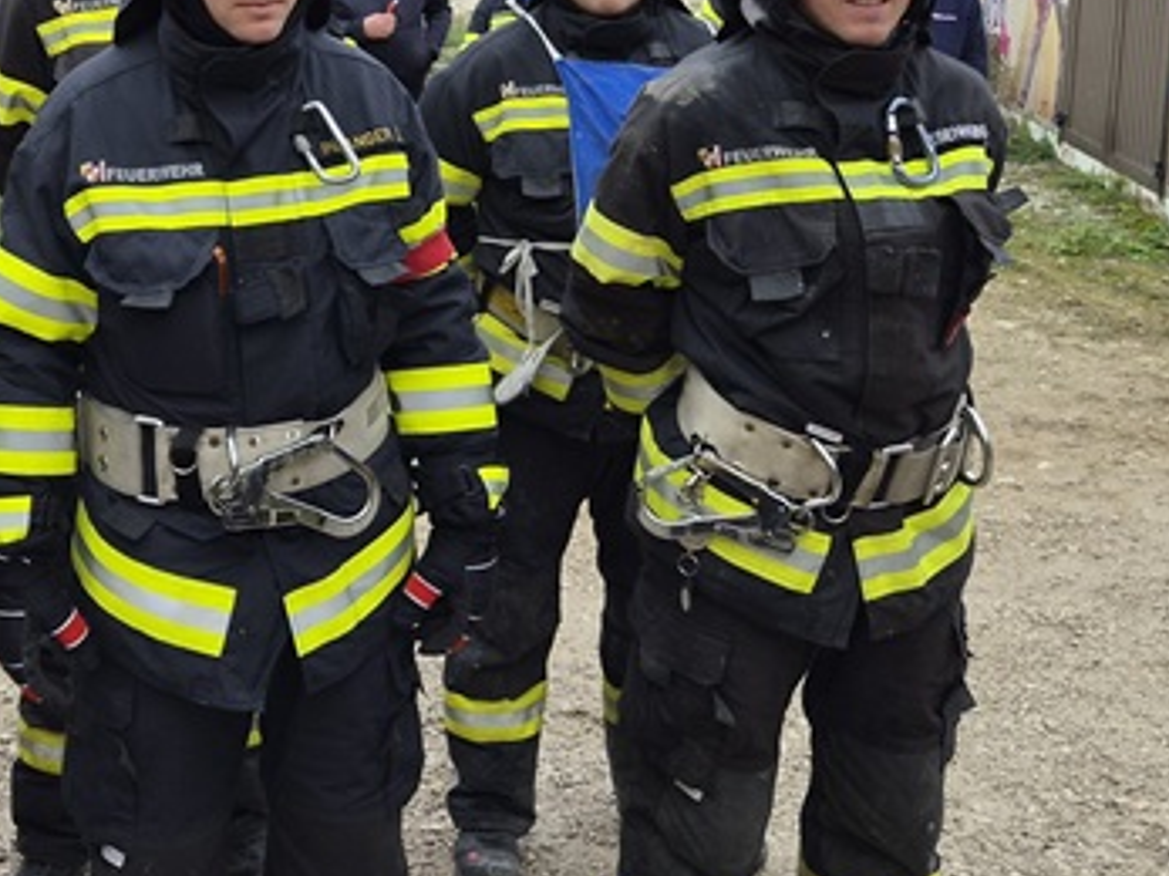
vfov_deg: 26.9
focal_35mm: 53
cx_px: 212
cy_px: 148
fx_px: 1789
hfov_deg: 34.9
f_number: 1.8
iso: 50
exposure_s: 1/1116
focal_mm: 5.4
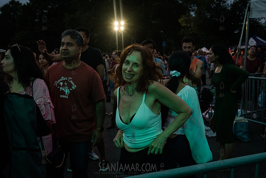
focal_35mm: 47
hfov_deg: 42.2
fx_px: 344
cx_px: 128
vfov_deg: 28.8
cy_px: 107
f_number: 4
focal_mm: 32
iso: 6400
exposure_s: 1/250
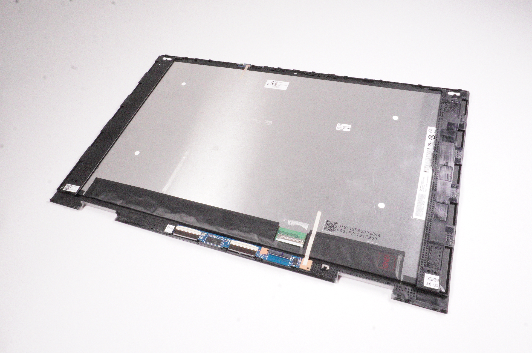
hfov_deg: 67.4
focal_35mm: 27
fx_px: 399
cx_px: 266
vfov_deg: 47.8
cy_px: 176
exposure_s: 1/250
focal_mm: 18
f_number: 22
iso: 12800
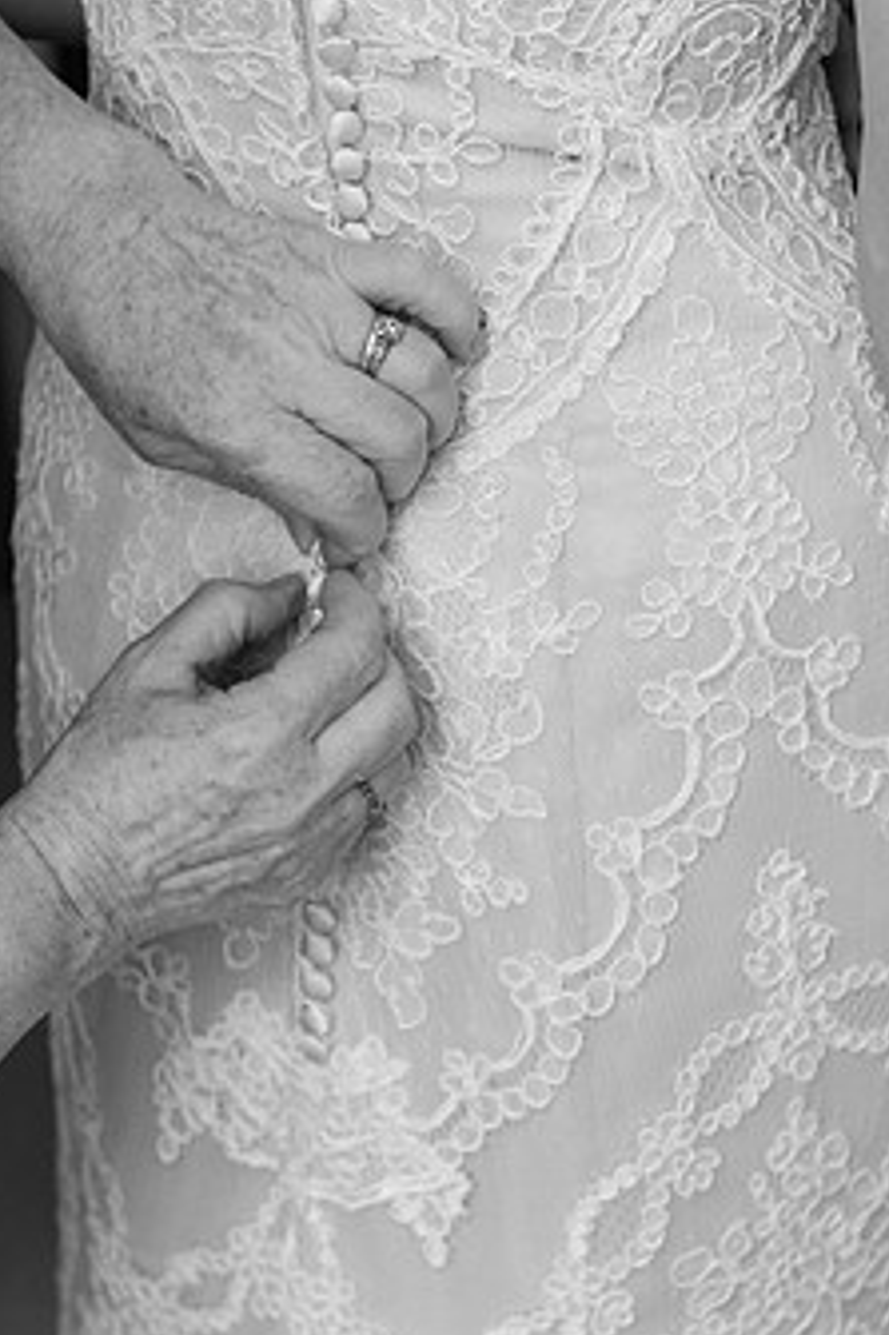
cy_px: 853
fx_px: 3485
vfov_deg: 21.6
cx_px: 472
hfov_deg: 14.5
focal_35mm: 94
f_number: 4.5
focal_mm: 70
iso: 1600
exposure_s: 1/60
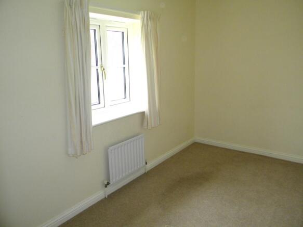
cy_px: 114
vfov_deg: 49.7
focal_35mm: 28
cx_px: 152
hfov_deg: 63.5
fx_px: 245
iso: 152
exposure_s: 1/56.4
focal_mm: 5
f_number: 3.5
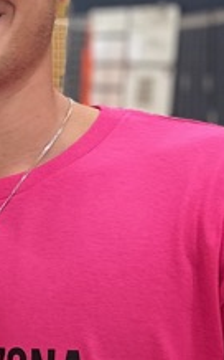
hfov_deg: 7.4
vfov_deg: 14.8
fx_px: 1369
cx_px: -598
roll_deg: +0.5
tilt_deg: -9.7
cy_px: 291
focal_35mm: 140
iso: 125
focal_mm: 6.86
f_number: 1.78
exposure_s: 1/60
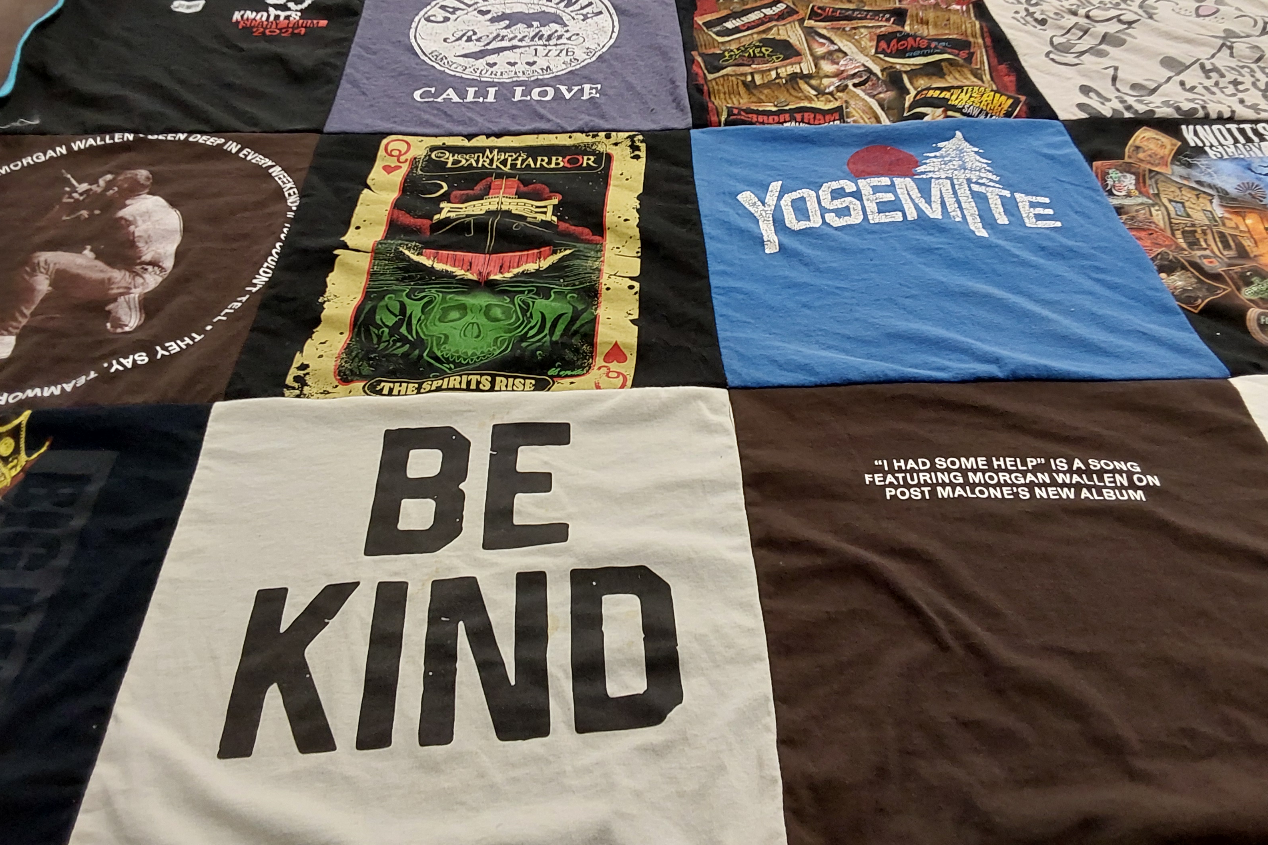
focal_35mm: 30
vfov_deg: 43.5
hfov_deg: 61.9
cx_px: 645
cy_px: 362
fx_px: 1057
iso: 125
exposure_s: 1/60
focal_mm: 2.91
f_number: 1.9
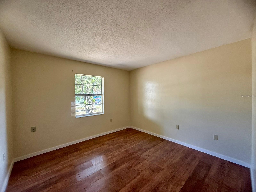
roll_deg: +0.7
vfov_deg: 85.7
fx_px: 104
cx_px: 128
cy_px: 96
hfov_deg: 102.1
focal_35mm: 14
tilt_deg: +0.4
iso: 160
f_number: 2.2
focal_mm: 2.22
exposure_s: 1/99
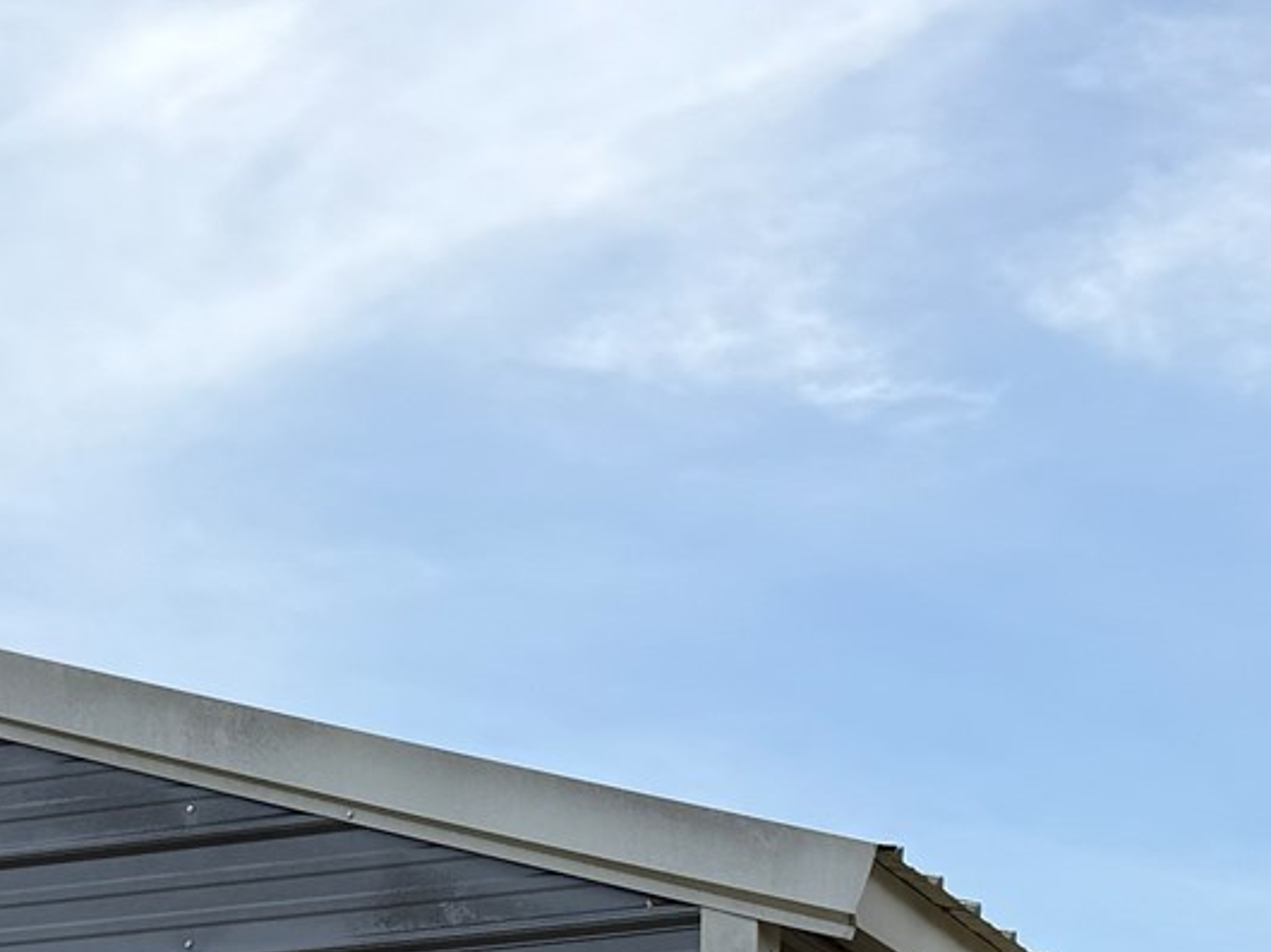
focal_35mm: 87
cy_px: 1695
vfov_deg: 14.9
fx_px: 3193
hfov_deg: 22.3
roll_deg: -0.2
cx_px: 333
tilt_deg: +0.3
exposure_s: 1/3425
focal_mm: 6.76
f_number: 1.78
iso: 80
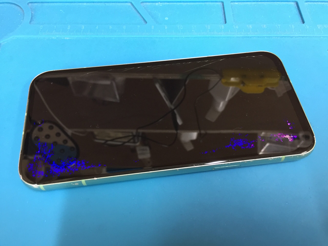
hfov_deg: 61.7
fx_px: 275
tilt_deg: -61.9
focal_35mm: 29
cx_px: 164
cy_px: 123
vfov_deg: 48.2
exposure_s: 1/17
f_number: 2.2
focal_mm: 4.15
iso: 125
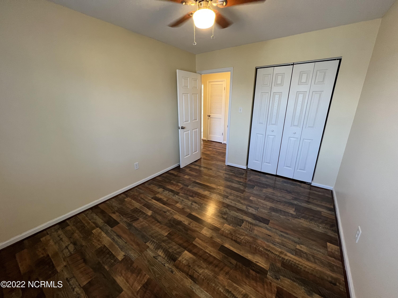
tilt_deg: -16.8
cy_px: 149
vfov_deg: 89.9
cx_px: 199
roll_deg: +0.7
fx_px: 149
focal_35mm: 13
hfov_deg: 106.2
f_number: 1.8
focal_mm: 1.57
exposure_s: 1/60
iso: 160
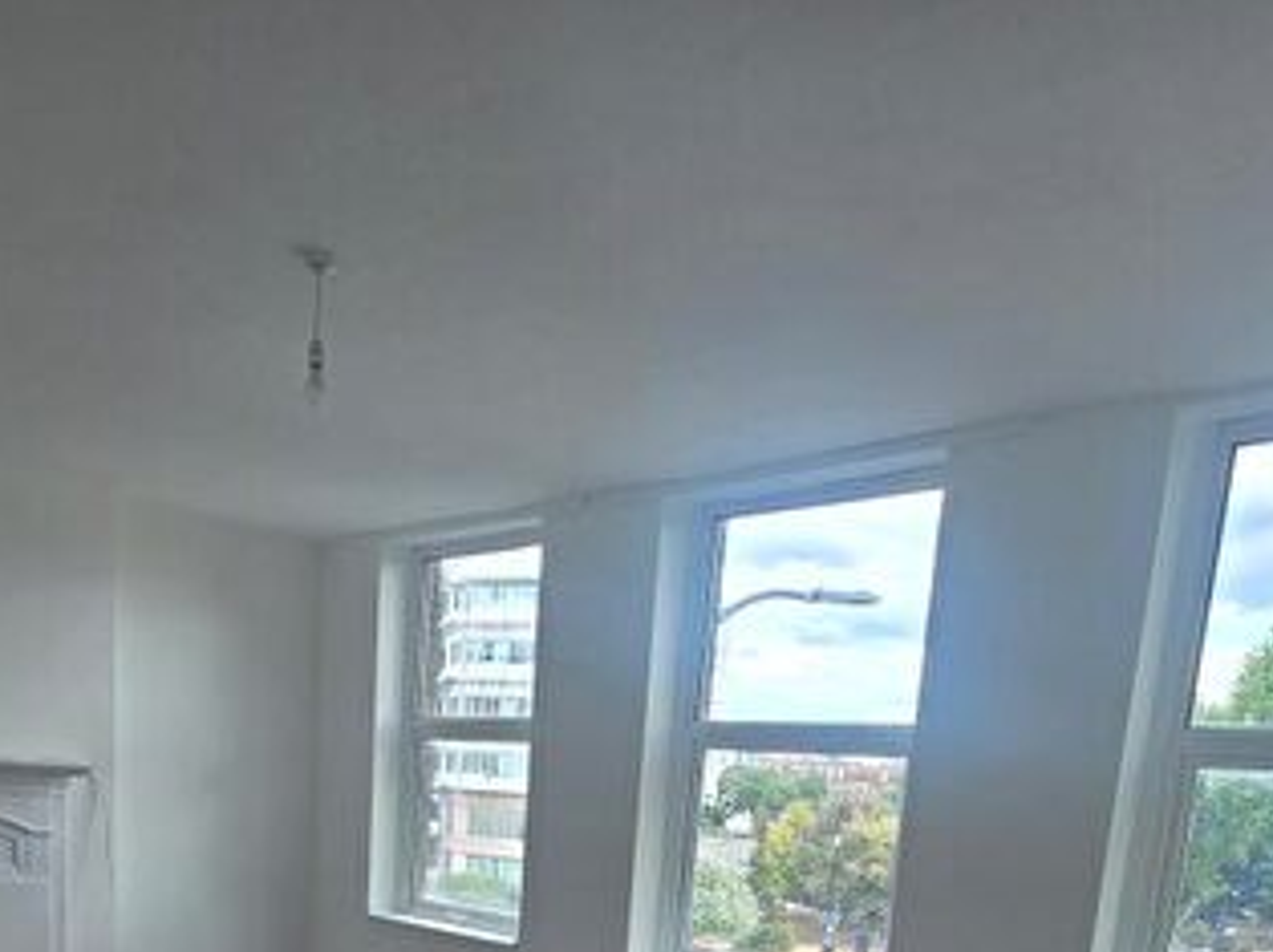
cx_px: 555
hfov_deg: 61.5
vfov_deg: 40.2
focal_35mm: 29
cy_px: 1015
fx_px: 1066
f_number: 2.2
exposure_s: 1/174
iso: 50
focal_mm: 2.2
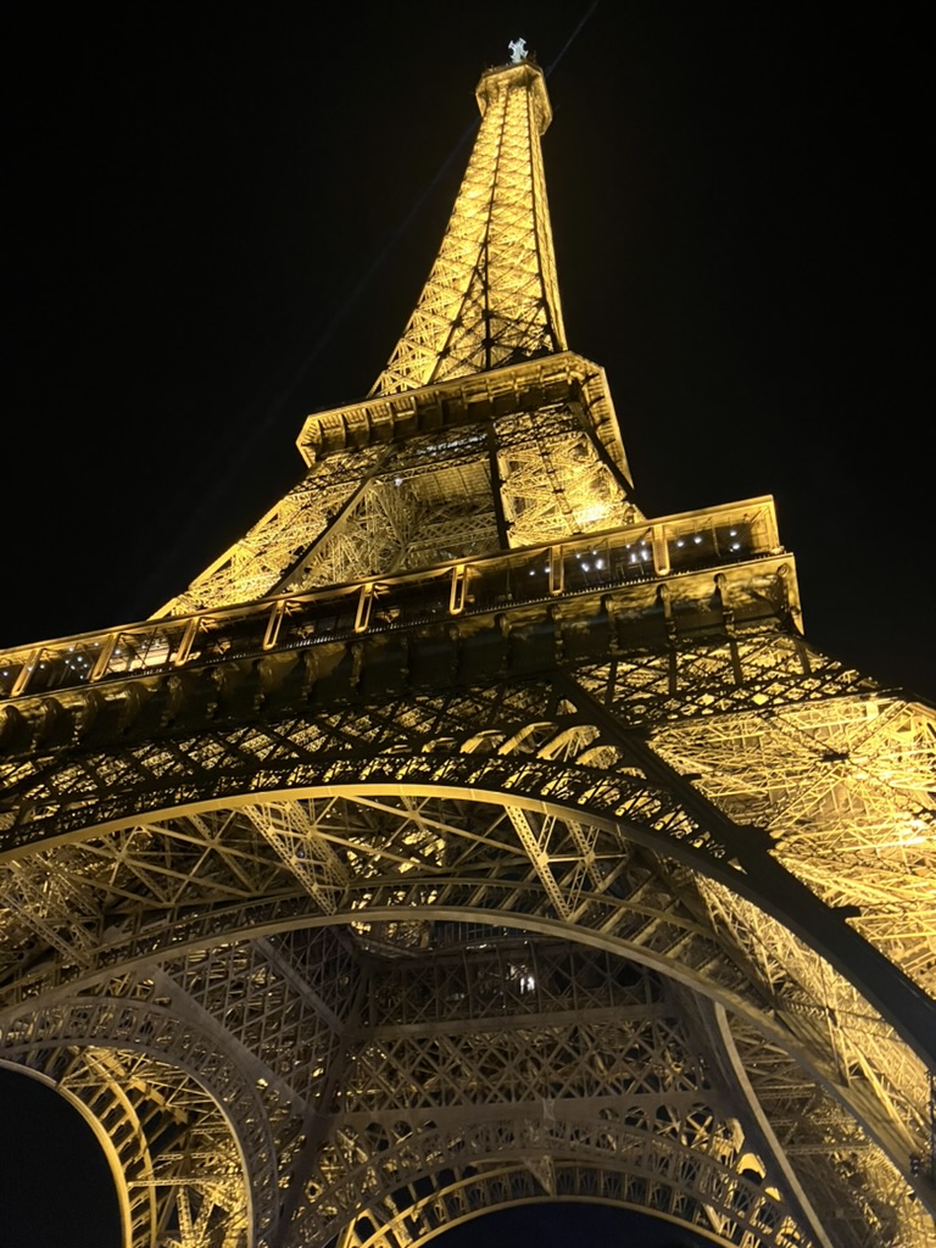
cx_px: 468
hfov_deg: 49.7
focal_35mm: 28
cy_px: 624
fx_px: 1009
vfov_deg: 63.4
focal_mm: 3.99
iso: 400
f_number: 1.8
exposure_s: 1/25
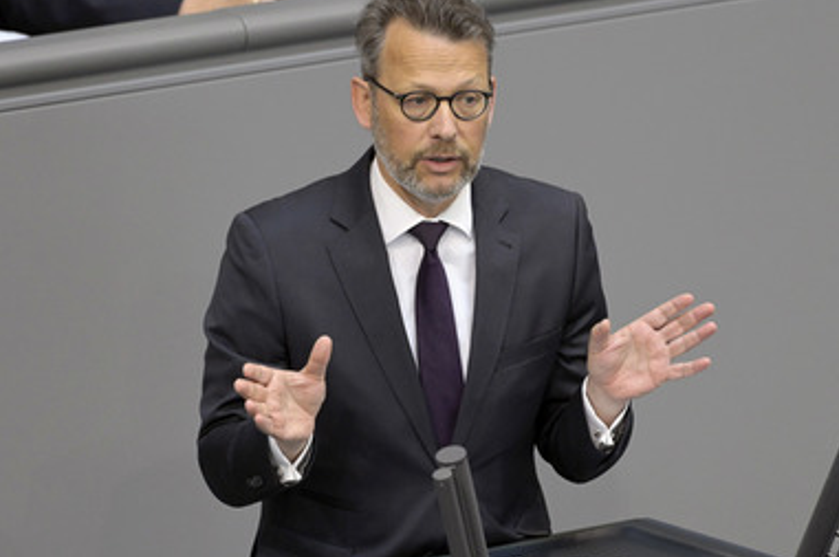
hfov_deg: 4.5
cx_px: 459
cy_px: 295
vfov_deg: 3.0
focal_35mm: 462
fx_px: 10753
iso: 8000
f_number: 5.6
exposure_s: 1/400
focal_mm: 390
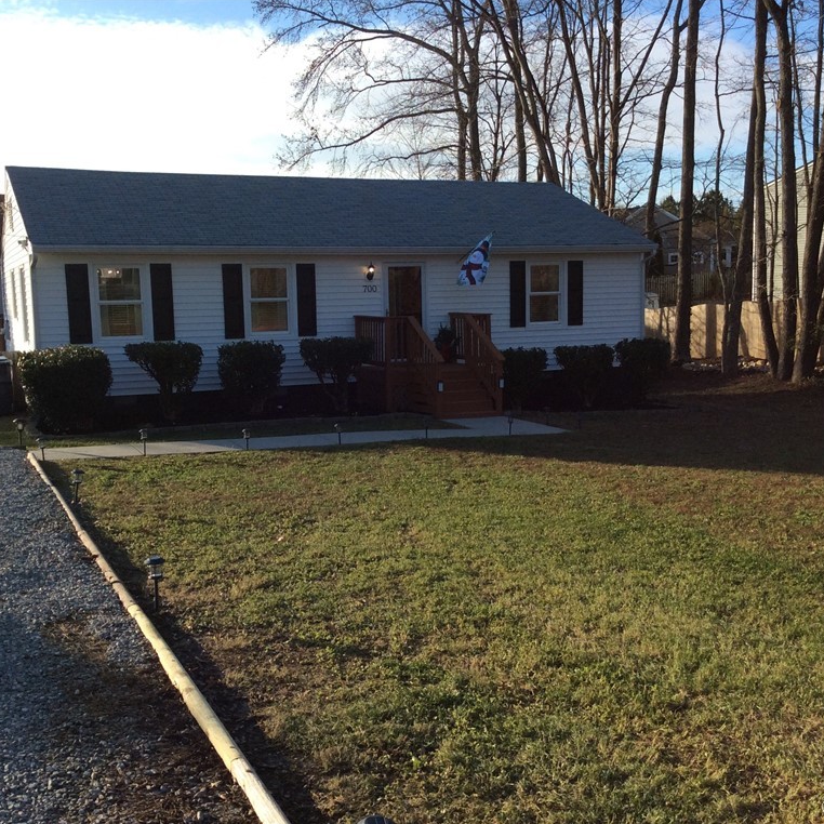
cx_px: 390
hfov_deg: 43.8
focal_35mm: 38
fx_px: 1023
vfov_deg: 43.9
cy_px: 411
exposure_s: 1/743
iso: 32
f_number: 2.4
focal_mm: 3.3
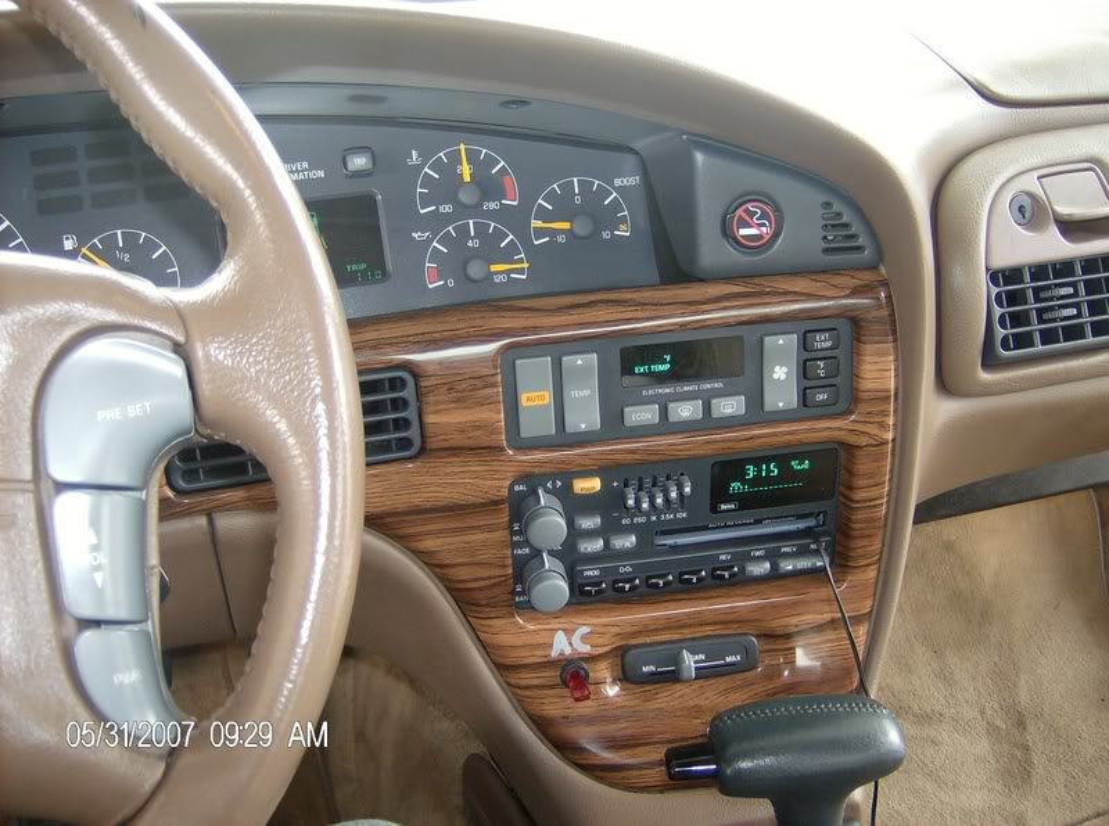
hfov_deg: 51.5
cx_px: 554
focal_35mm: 36
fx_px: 1151
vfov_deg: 39.5
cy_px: 413
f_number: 2.8
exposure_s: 1/60
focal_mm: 6
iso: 200
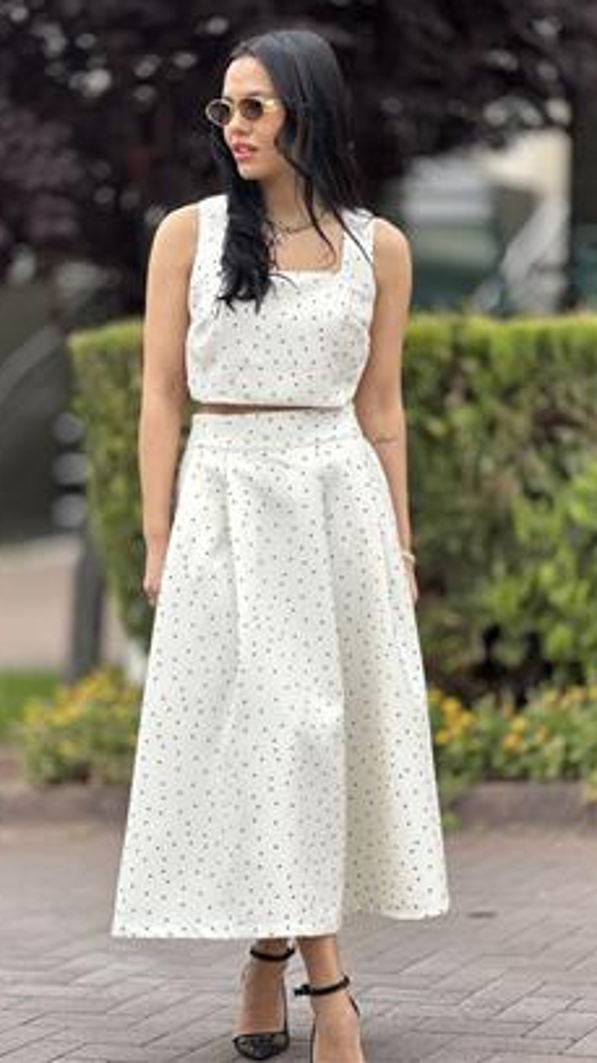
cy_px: 530
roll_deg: -2.1
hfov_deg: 14.2
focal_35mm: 85
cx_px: 282
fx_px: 2396
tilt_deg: -3.7
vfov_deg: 25.0
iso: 25
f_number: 2.8
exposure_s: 1/230
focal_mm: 9
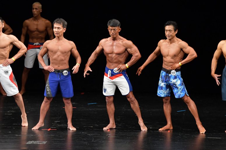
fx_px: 1600
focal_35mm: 255
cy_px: 75
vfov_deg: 5.4
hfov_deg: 8.1
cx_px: 113
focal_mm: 170
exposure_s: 1/400
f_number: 5.6
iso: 3200
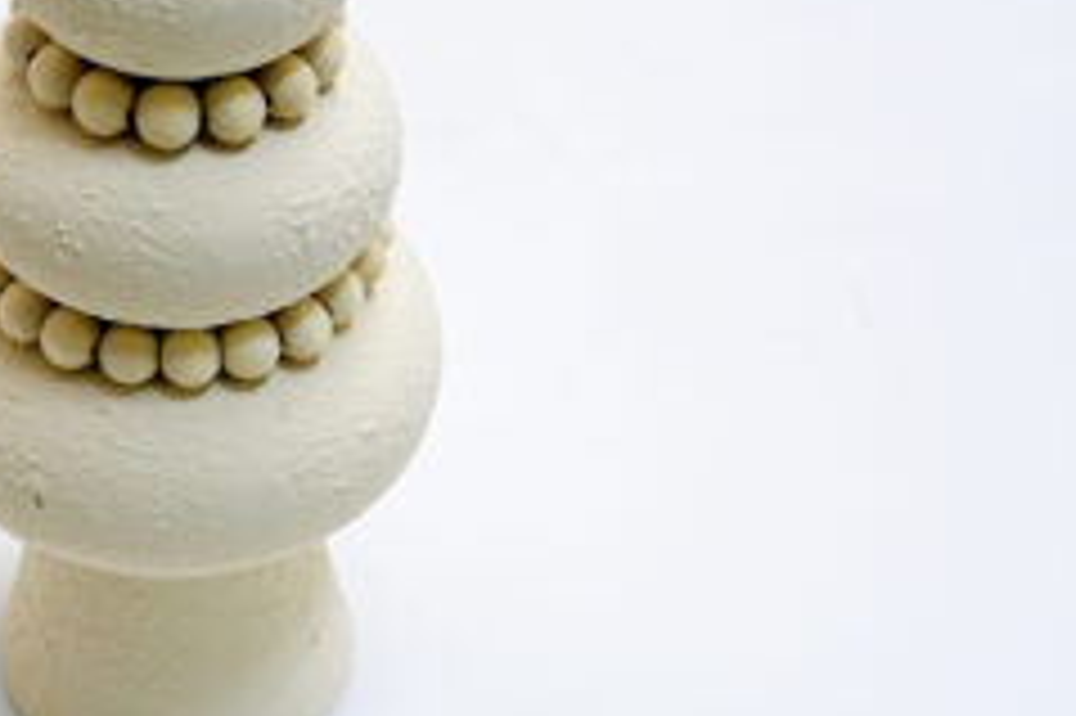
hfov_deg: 24.6
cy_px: 254
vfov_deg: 16.8
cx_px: 185
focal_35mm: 81
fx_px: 2419
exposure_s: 1/200
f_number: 9
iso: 3200
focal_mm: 45
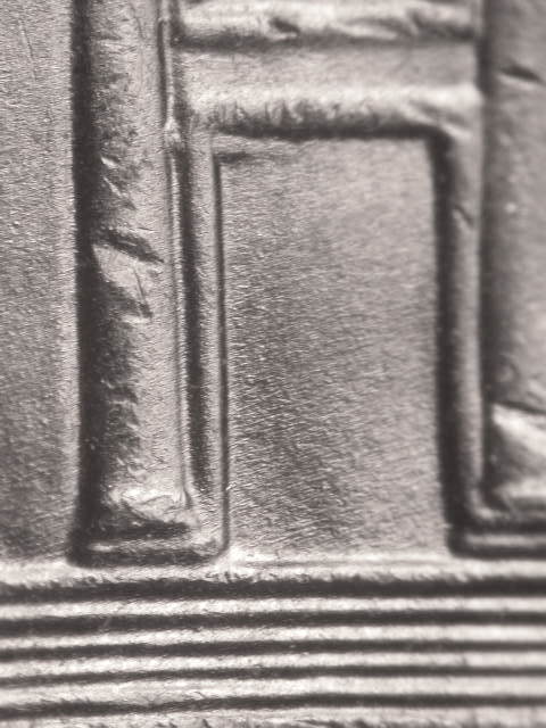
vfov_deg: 14.2
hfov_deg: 10.7
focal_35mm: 139
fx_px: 2923
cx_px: 273
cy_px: 364
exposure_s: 1/14.8
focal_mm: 28.8
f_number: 4.8
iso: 100
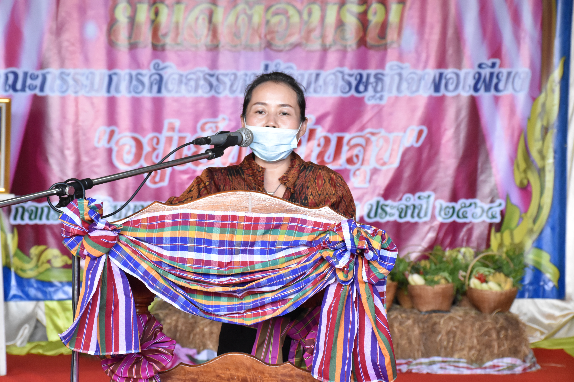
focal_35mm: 112
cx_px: 287
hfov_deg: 18.2
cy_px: 191
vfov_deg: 12.2
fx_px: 1794
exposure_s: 1/80
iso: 2500
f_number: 8
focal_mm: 75
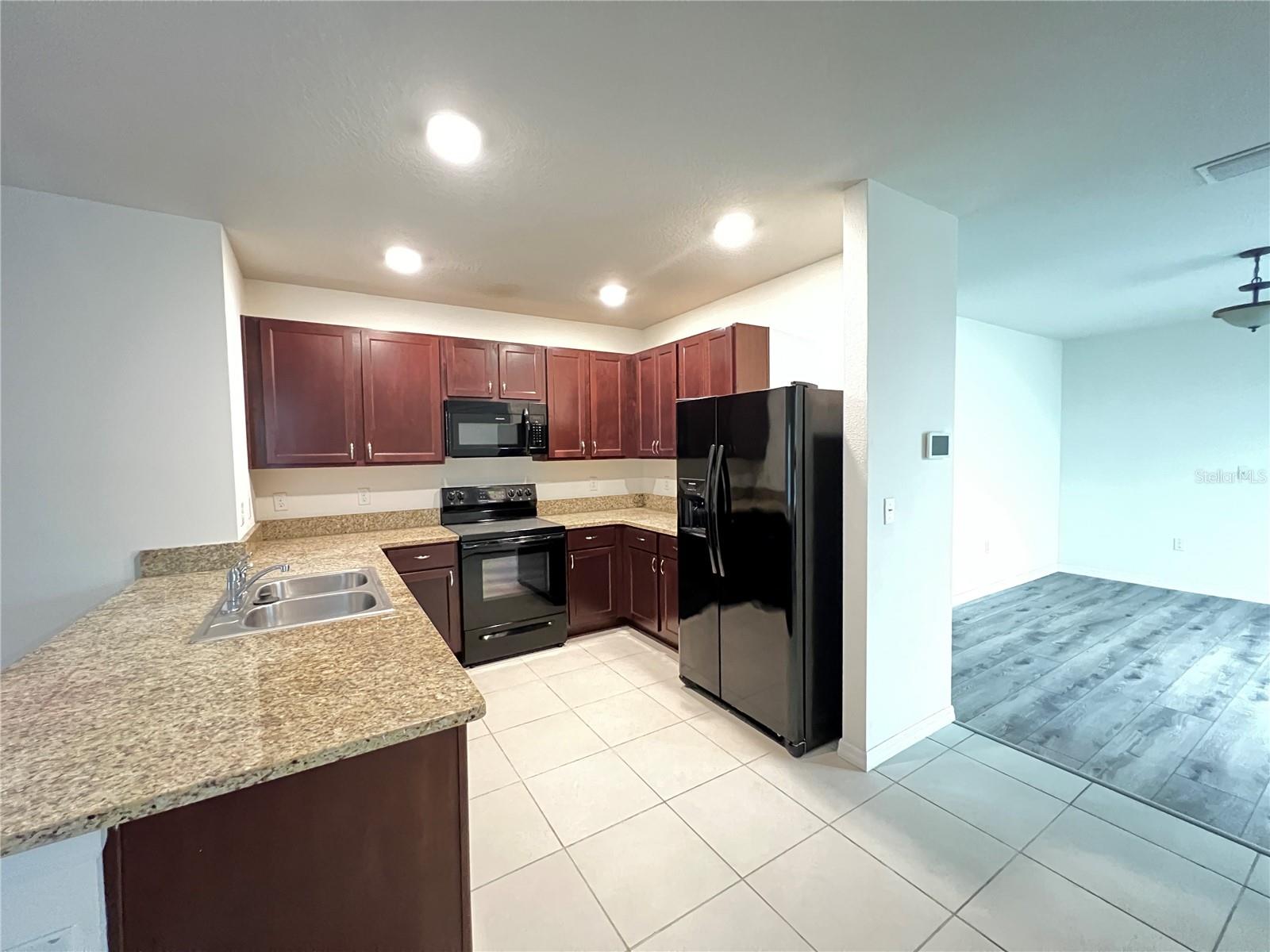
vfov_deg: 89.9
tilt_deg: -3.1
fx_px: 477
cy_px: 476
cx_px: 635
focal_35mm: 13
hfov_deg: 106.2
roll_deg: +1.2
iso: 2000
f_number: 1.8
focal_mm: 1.57
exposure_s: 1/30
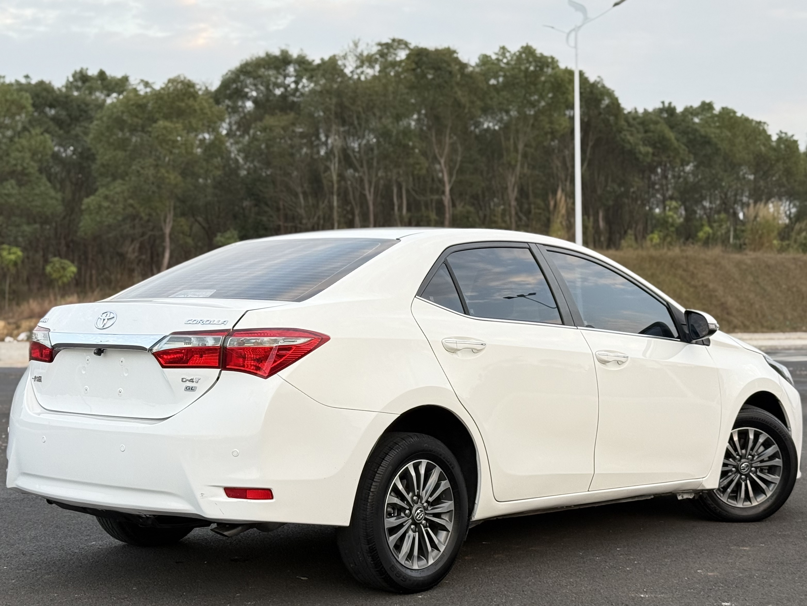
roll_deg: -0.3
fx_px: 1119
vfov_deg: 30.3
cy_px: 303
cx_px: 404
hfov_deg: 39.7
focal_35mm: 48
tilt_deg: +2.0
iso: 64
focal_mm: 6.76
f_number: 1.78
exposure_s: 1/163
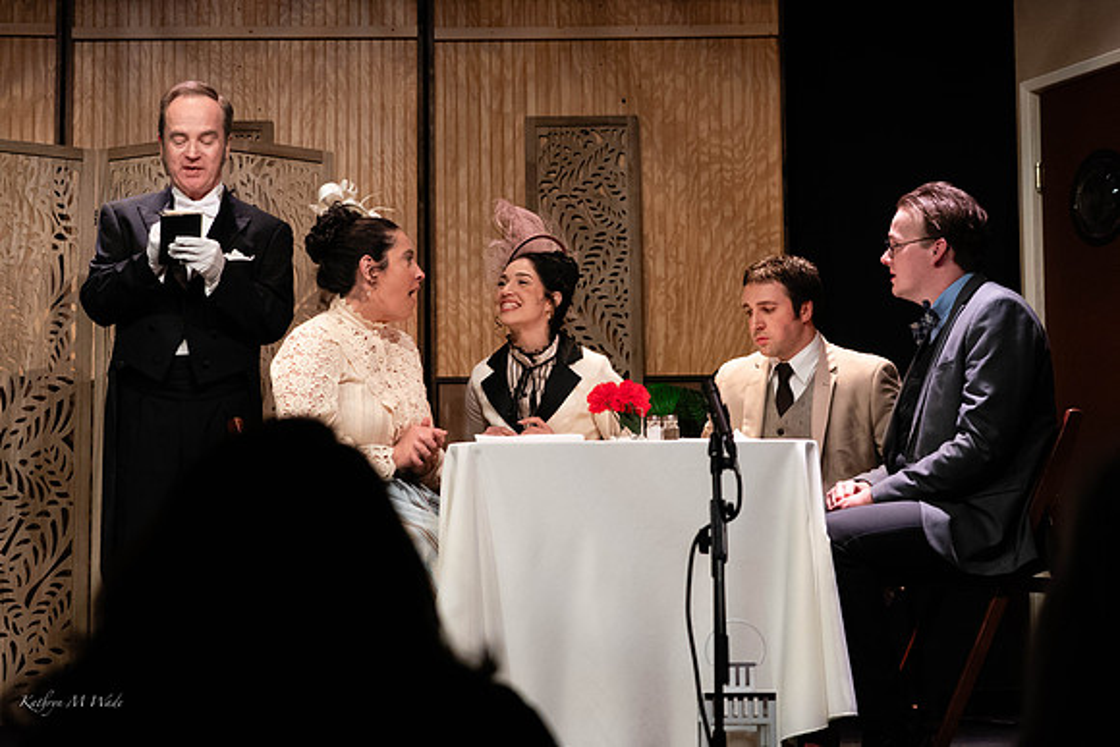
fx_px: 2088
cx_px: 546
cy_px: 347
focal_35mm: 67
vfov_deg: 20.3
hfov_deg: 30.0
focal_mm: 59
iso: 4000
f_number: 5
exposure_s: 1/400
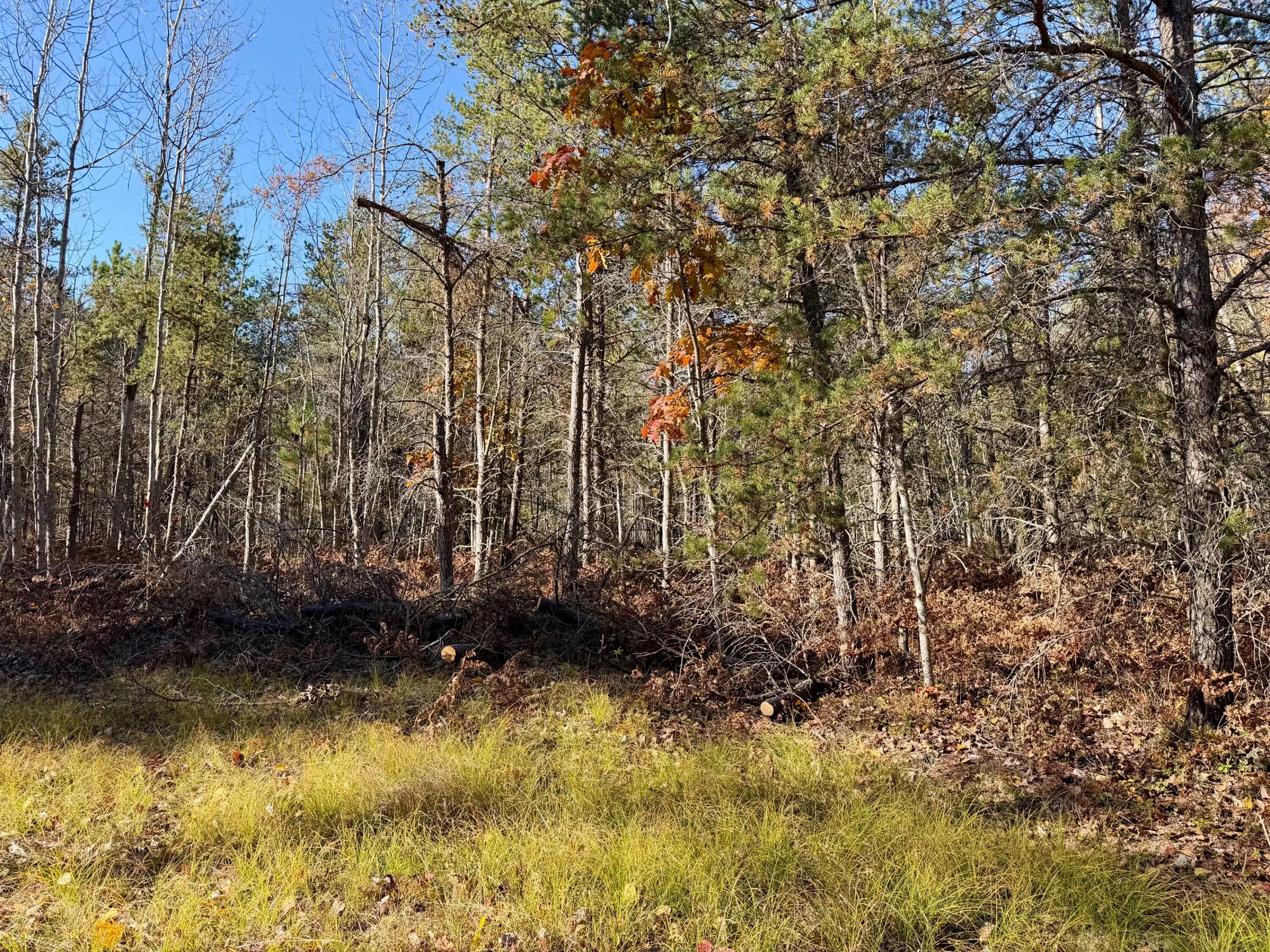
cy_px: 476
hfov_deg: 71.6
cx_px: 635
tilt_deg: +3.8
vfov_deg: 56.8
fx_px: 881
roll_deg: -0.8
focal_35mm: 24
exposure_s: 1/1139
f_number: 1.78
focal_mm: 6.76
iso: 80
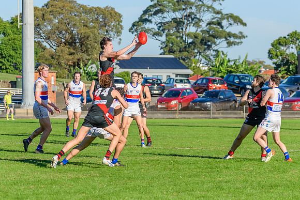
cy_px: 91
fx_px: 1707
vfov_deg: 6.7
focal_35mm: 205
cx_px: 127
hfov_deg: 10.0
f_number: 8
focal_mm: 150
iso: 800
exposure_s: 1/2000
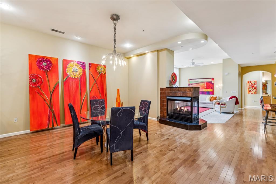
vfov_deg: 73.0
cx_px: 138
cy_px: 92
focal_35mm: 16
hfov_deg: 96.0
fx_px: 124
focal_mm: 16.2
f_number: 13
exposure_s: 1/1.67
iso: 200
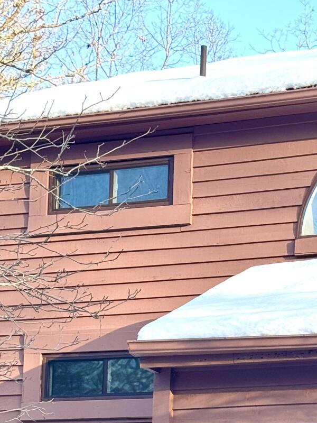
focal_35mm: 120
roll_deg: -1.3
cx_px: 303
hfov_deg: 12.2
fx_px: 1465
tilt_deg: +6.4
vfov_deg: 16.0
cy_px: 454
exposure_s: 1/747
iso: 64
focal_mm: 6.86
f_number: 1.78
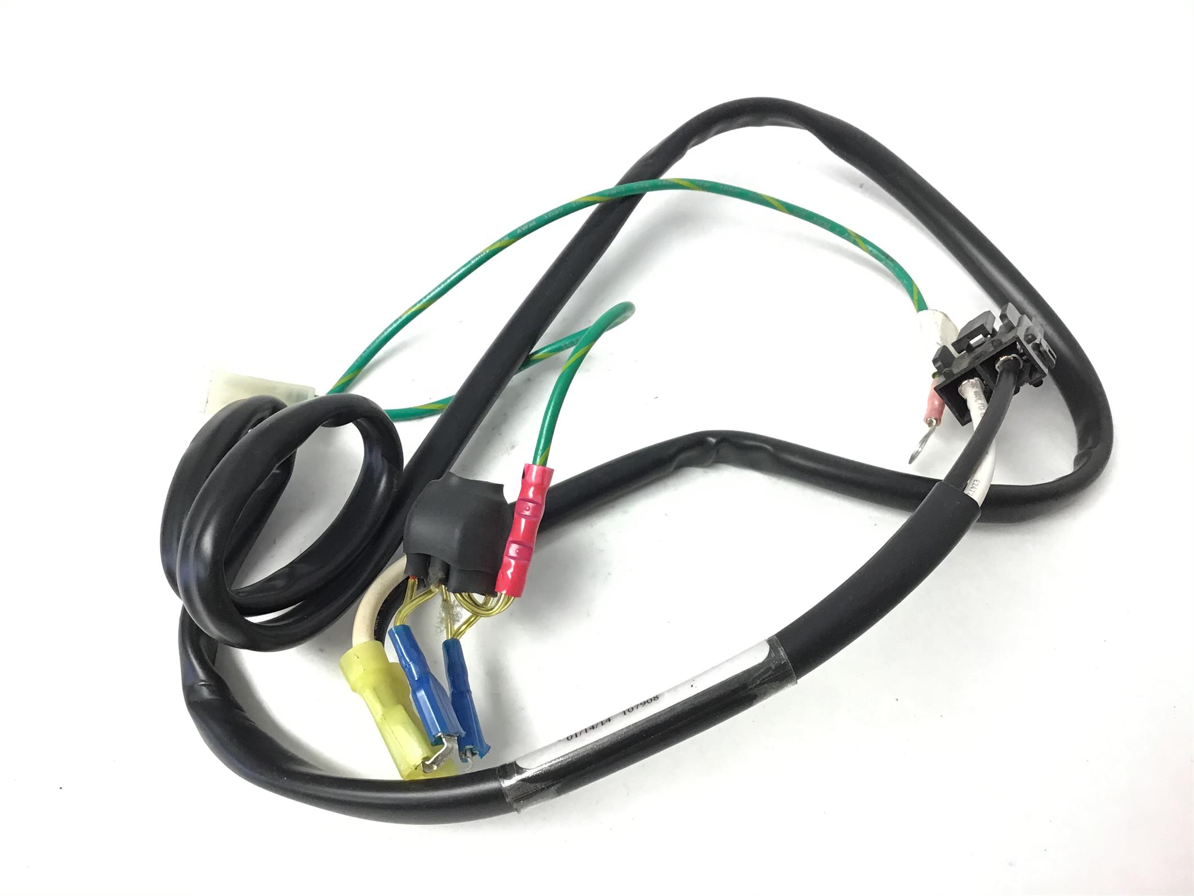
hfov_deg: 58.3
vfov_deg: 45.4
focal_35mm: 31
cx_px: 597
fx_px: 1069
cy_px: 448
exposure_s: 1/33
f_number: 2.4
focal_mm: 3.3
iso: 40
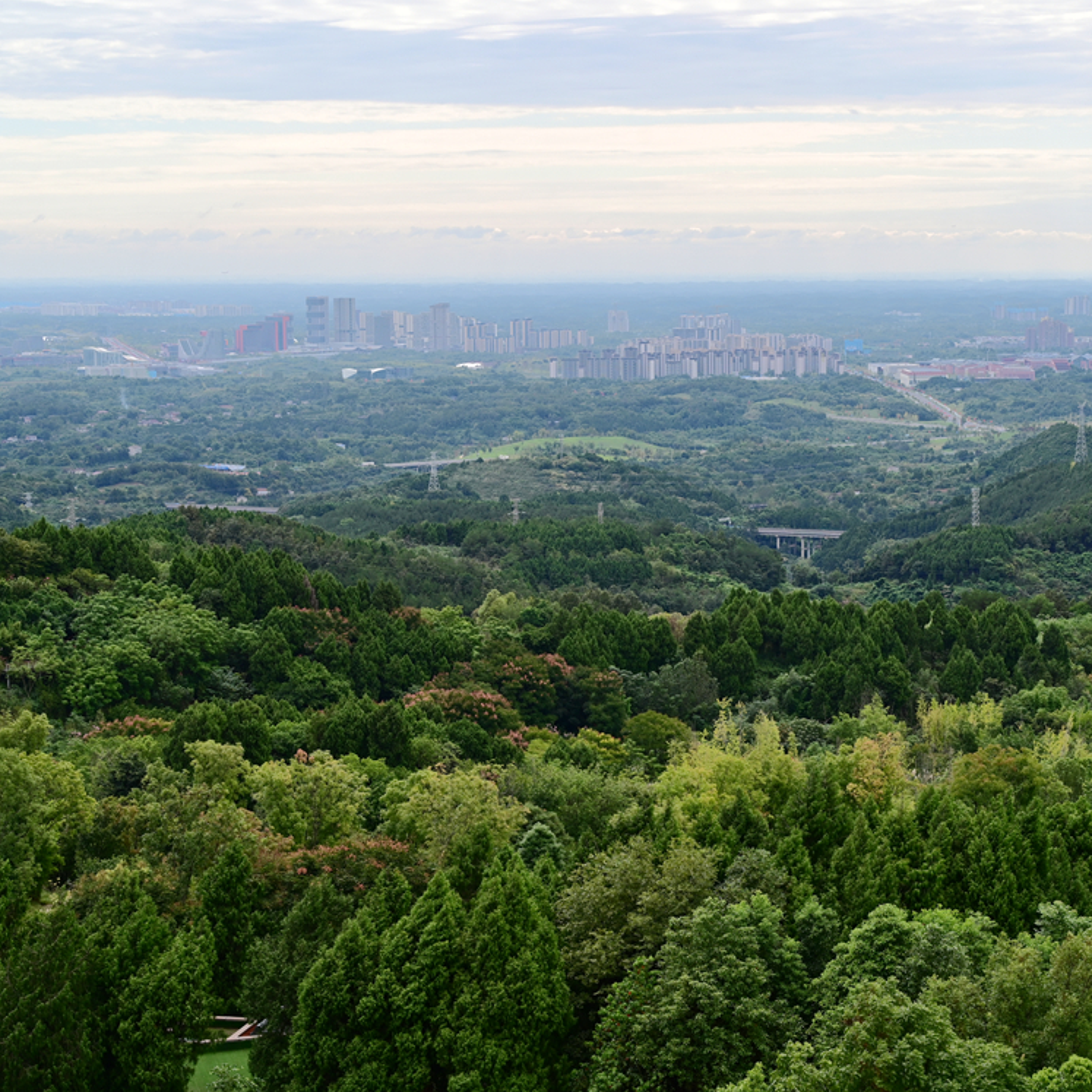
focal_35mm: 71
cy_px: 560
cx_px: 683
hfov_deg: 24.3
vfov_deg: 24.3
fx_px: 2534
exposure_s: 1/160
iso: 160
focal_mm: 52
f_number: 8
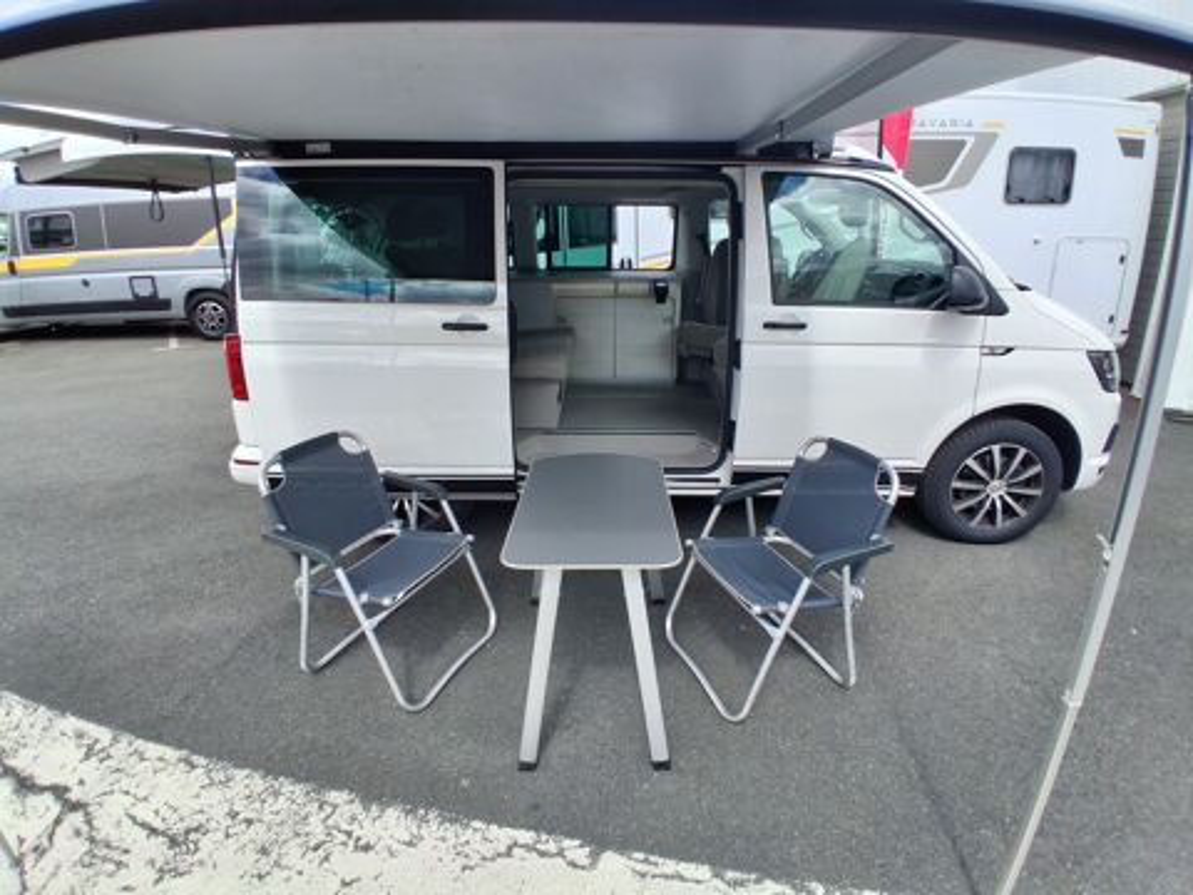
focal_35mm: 17
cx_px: 596
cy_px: 448
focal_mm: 1.4
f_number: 2.2
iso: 50
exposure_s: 1/678
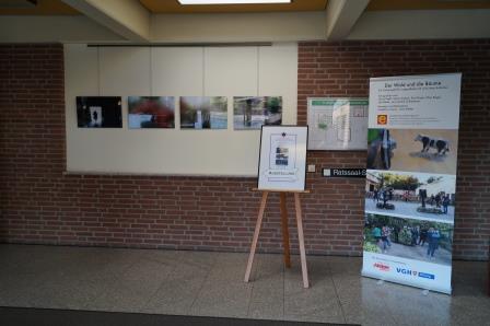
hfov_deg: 62.0
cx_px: 245
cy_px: 163
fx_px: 408
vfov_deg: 43.5
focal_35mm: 30
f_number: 4
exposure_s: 1/160
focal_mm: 20
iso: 400
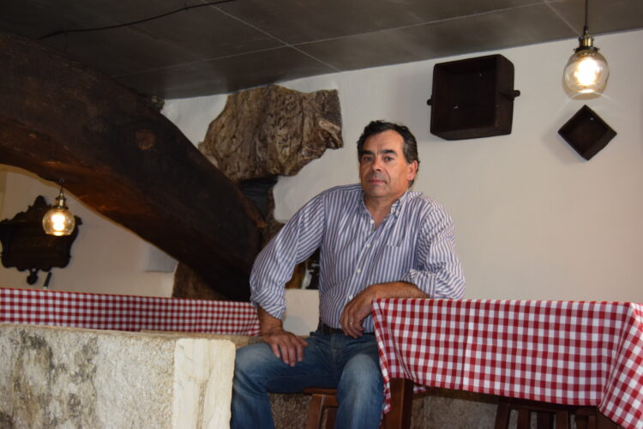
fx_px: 857
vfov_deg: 28.1
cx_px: 322
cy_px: 214
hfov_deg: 41.1
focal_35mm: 48
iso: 800
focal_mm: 32
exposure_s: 1/100
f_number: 5
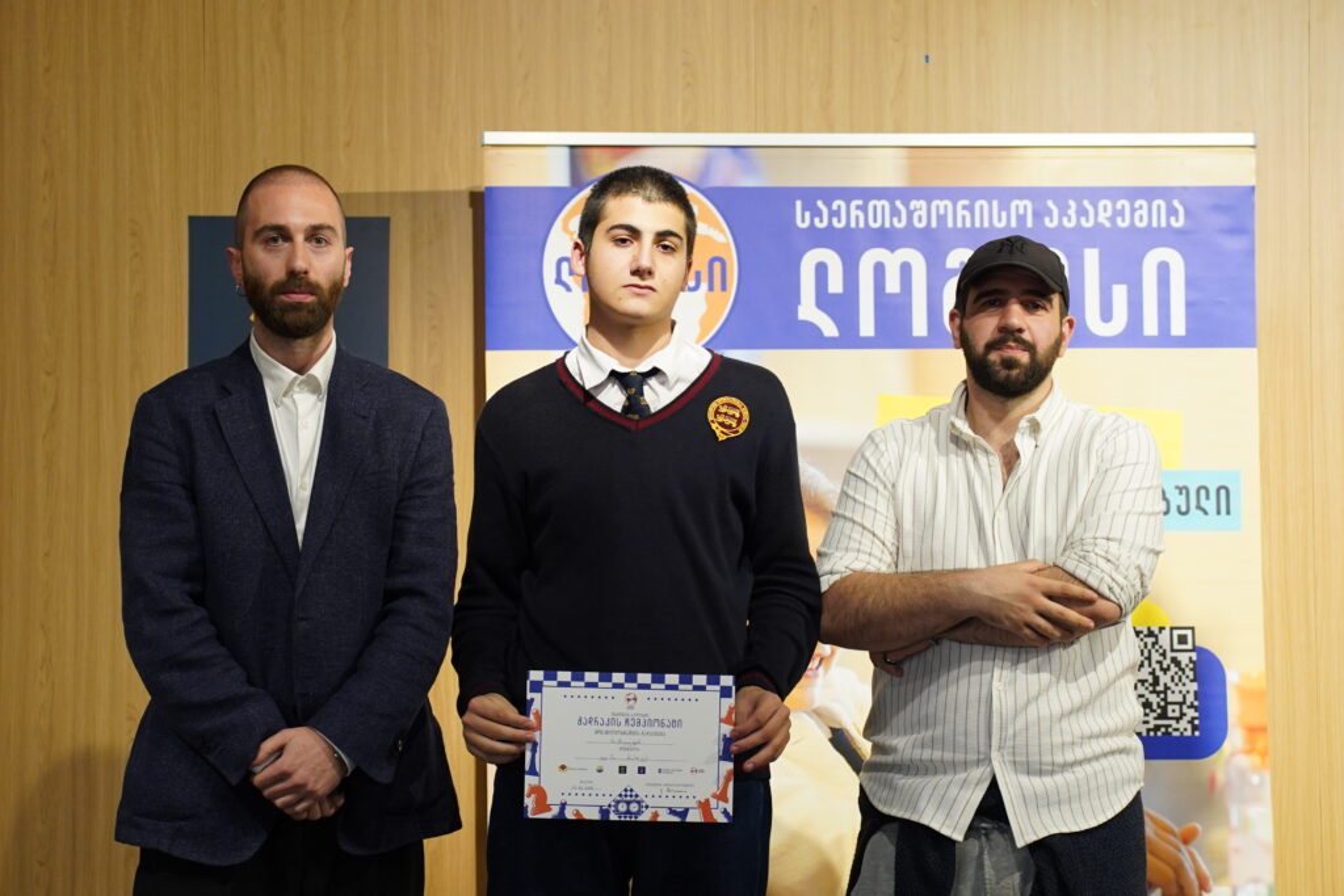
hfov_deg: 27.7
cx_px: 672
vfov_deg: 18.7
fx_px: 2726
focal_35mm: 73
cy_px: 448
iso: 1600
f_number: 2.8
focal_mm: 49
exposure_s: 1/200
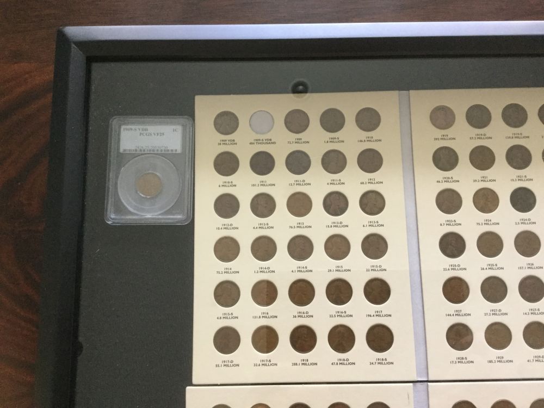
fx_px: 487
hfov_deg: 58.4
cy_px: 204
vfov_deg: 45.4
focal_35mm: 31
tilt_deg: -82.3
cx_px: 272
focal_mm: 3.3
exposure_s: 1/30
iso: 200
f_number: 2.4
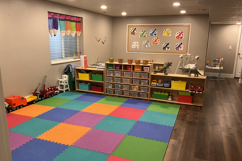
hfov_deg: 60.3
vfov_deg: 42.2
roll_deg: -1.6
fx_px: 208
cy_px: 91
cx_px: 120
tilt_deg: -14.8
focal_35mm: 31
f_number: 1.8
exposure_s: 1/60
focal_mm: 3
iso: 125
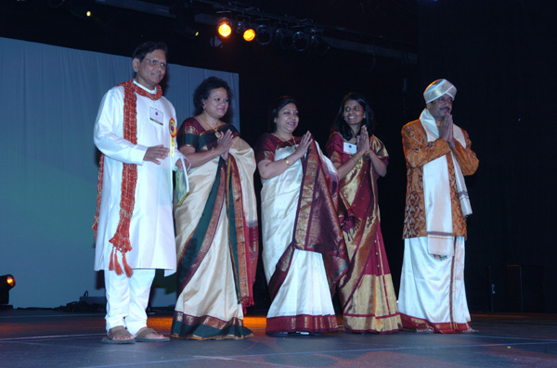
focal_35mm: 60
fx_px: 926
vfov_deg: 22.5
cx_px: 278
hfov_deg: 33.5
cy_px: 184
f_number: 4.5
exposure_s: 1/125
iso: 400
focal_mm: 40
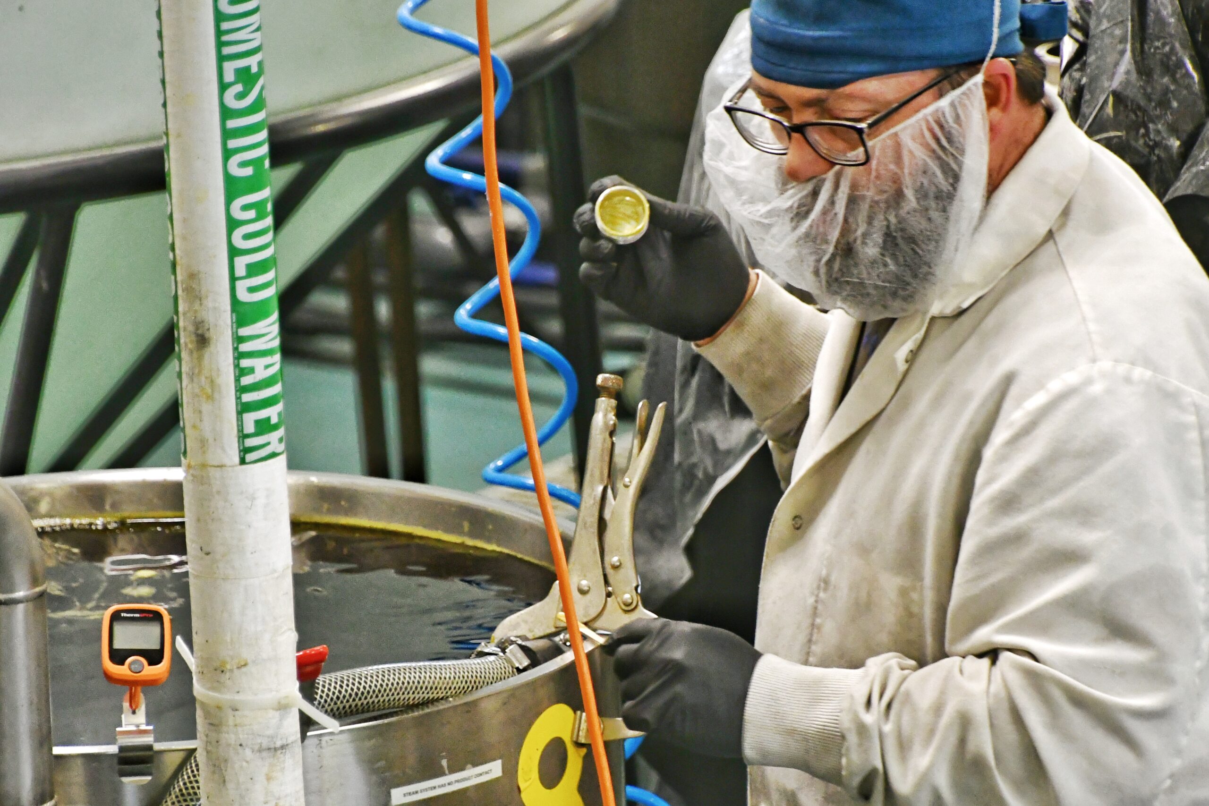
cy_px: 403
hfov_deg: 5.6
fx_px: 12426
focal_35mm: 370
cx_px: 604
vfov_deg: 3.7
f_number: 6
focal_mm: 185
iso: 3200
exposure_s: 1/250
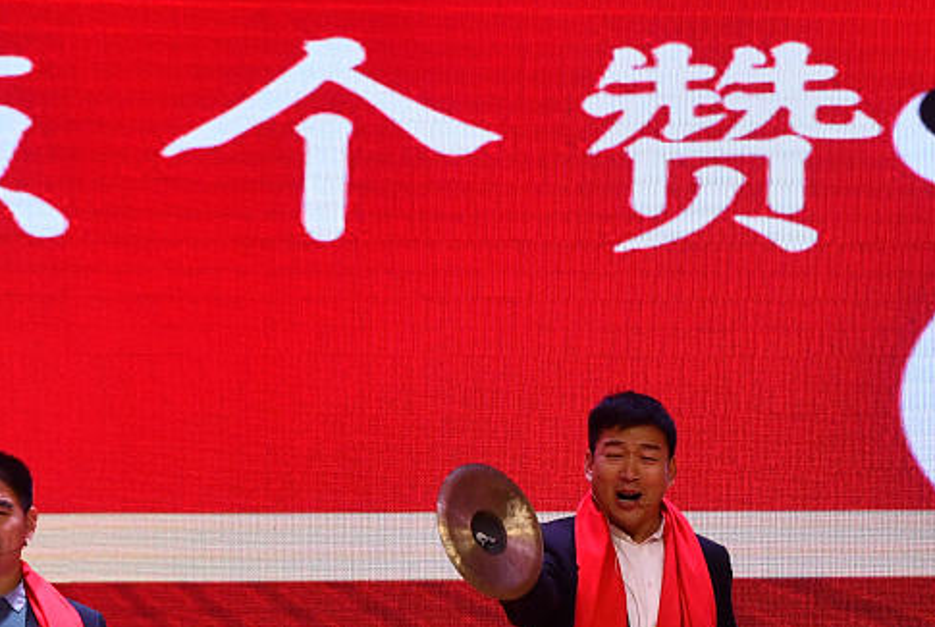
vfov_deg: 7.1
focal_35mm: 193
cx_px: 800
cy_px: 645
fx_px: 5020
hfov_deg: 10.6
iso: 1000
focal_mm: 52
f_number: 7.1
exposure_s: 1/200
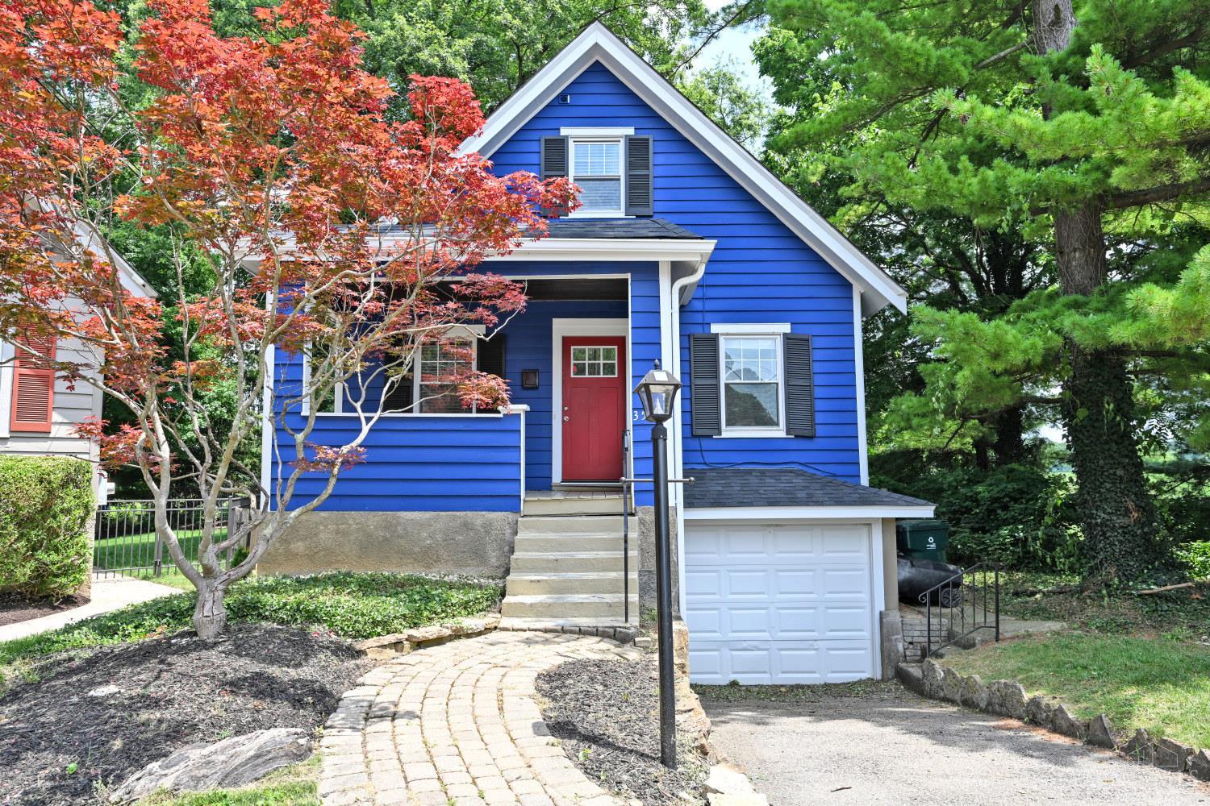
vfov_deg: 57.2
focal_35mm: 22
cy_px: 403
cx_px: 605
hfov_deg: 78.6
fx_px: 739
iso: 140
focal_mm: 22
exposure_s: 1/250
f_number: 5.6
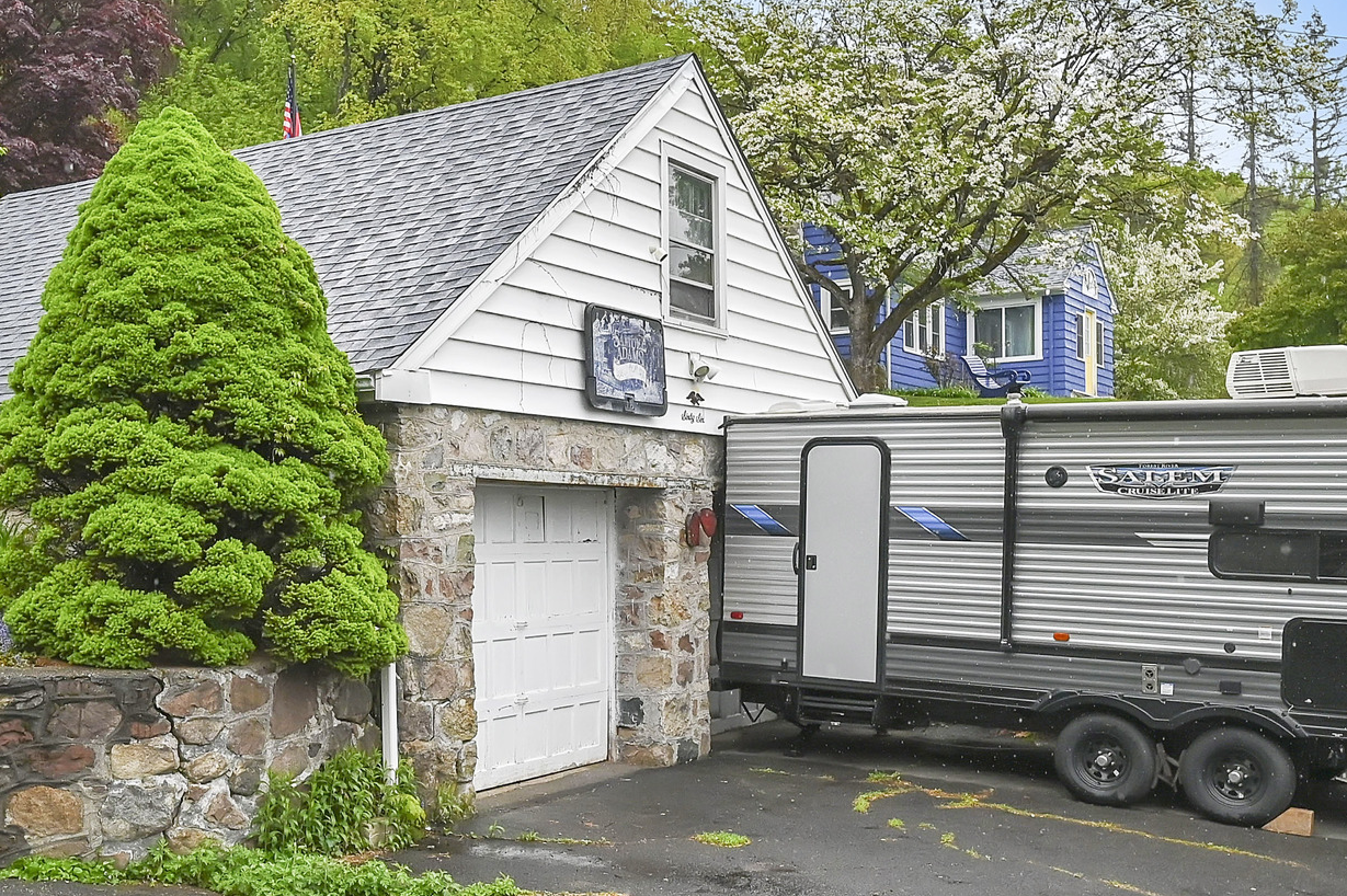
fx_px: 1496
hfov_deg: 48.0
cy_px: 536
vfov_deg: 33.3
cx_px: 495
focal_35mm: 40
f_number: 5.6
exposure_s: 1/1600
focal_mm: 16
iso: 1000
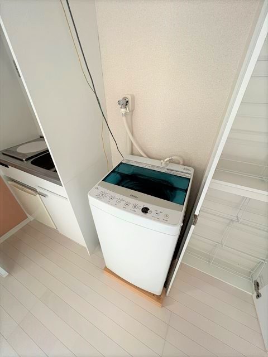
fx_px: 134
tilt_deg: -34.3
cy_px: 178
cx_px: 134
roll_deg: +0.9
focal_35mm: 13
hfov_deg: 89.9
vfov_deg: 106.2
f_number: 1.8
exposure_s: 1/61
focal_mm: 1.57
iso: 250
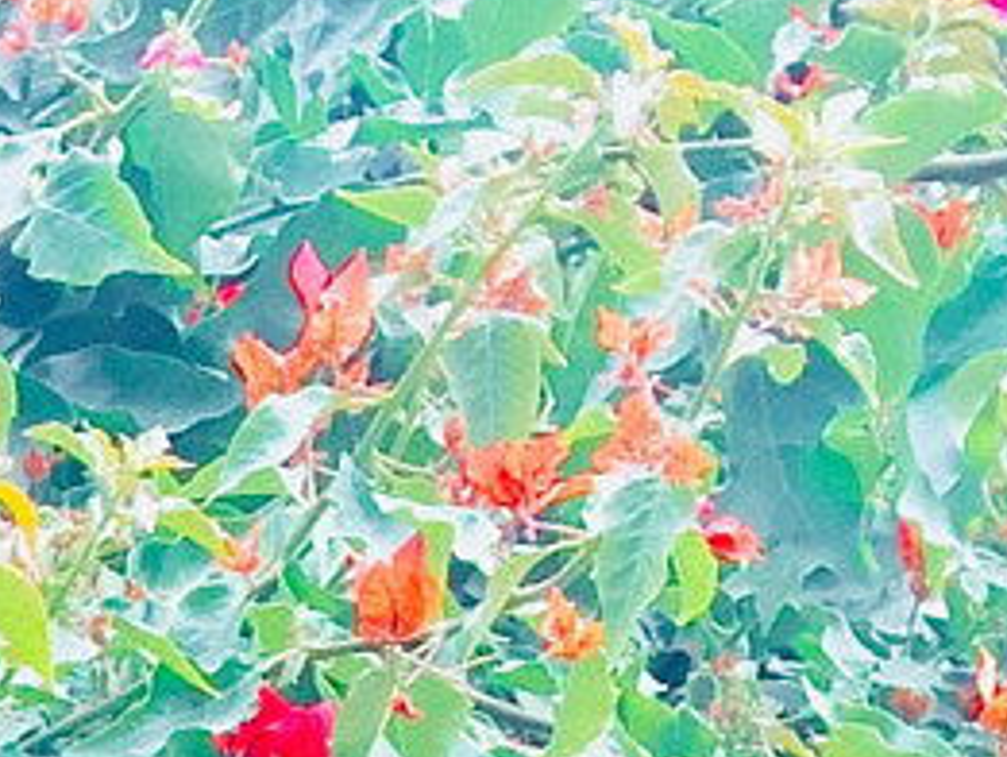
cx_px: -1254
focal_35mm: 178
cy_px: 2194
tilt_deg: +9.8
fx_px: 5181
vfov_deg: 7.4
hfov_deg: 10.0
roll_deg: +4.4
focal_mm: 4.15
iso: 32
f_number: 2.2
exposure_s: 1/100
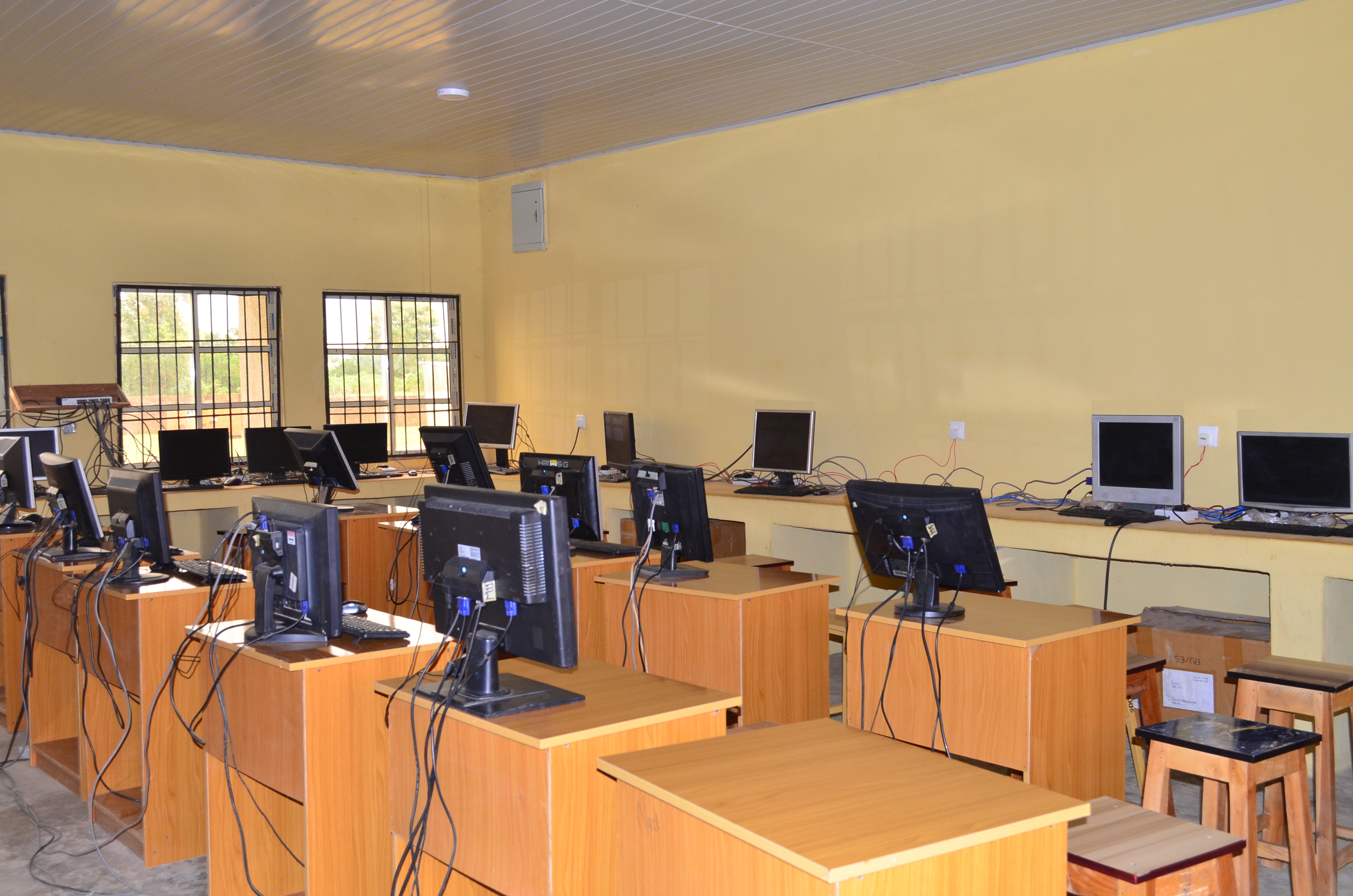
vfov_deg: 36.7
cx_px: 676
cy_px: 448
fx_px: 1350
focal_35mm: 36
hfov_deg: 53.2
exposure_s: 1/60
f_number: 5.6
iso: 640
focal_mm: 24
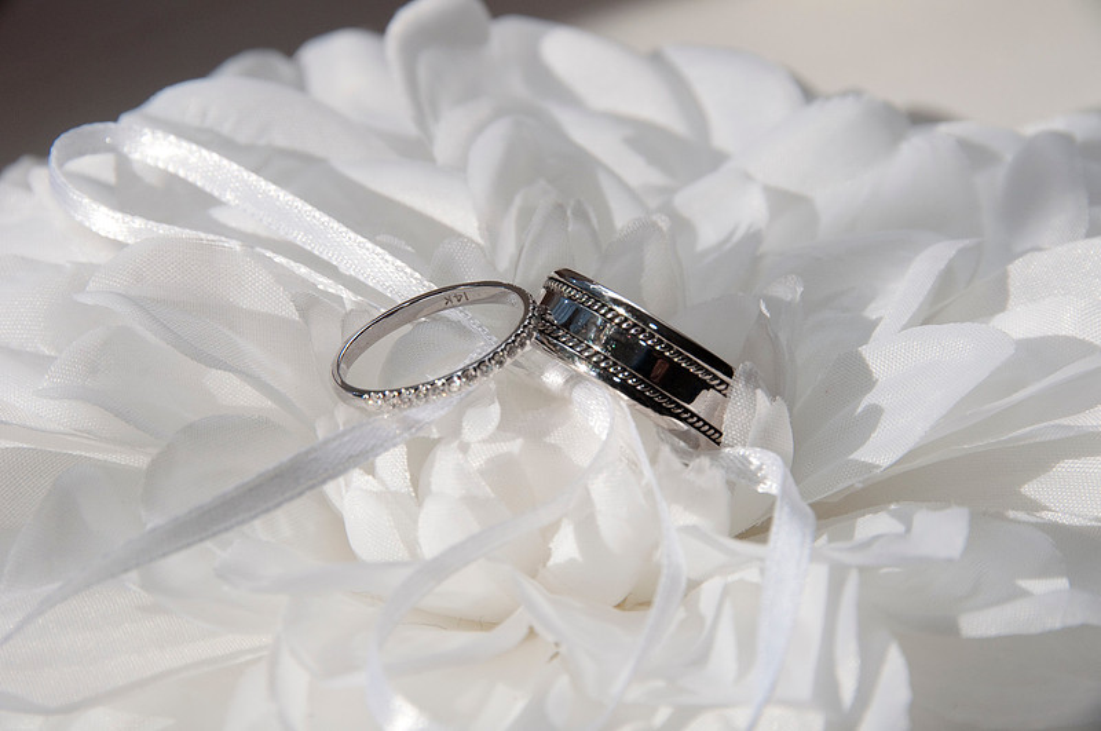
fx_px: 7788
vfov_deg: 5.4
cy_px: 366
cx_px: 550
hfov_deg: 8.1
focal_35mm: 255
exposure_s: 1/200
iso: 250
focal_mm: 170
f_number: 14
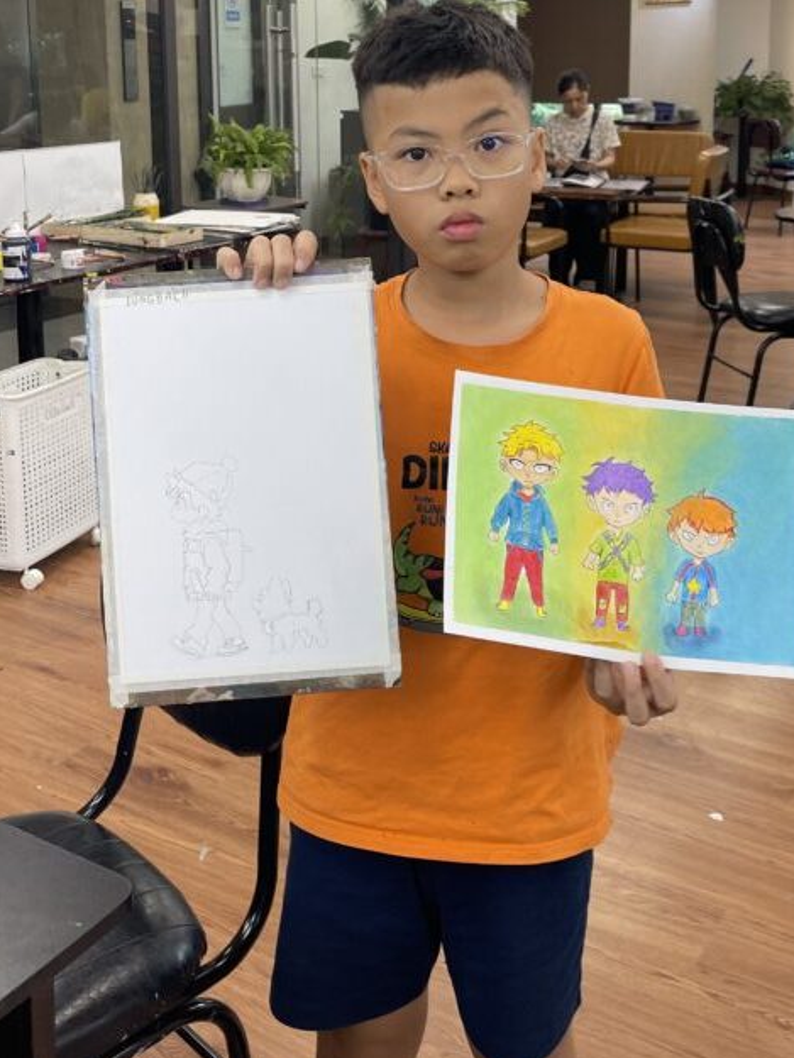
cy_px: 249
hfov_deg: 35.9
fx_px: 1223
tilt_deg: -6.9
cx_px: 440
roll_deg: +0.9
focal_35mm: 40
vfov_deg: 45.0
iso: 80
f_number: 1.6
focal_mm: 5.1
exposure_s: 1/121
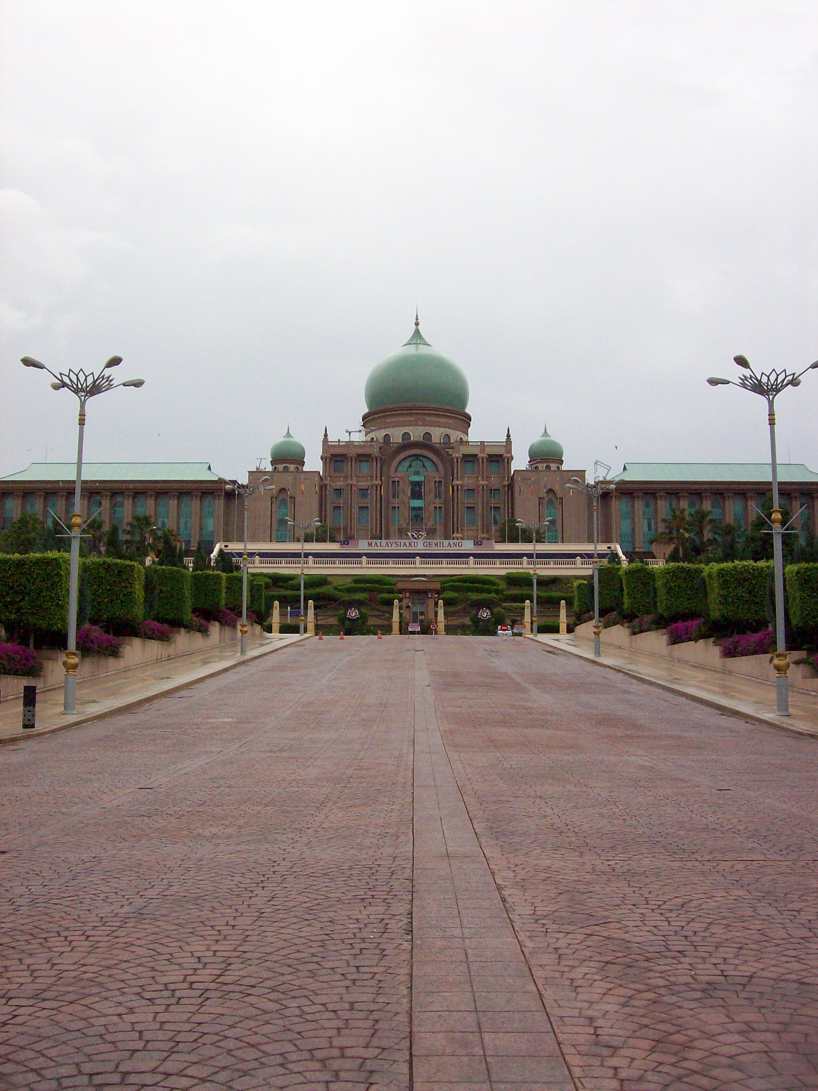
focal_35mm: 36
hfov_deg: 39.6
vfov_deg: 51.4
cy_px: 546
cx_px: 409
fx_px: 1135
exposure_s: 1/1205
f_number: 4.8
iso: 140
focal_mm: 6
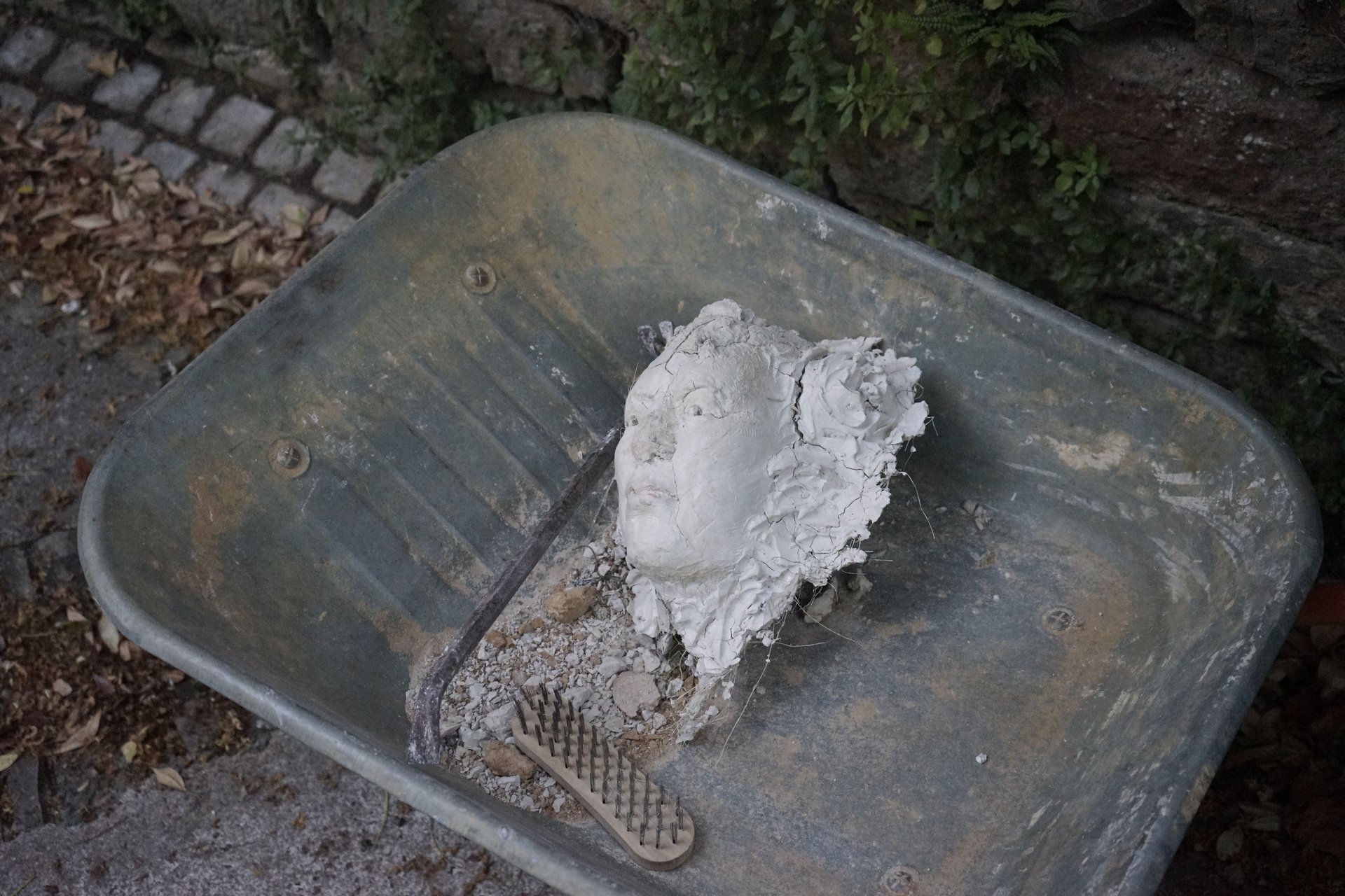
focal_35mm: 41
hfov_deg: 47.4
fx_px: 1532
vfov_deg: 32.6
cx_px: 672
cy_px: 448
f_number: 4.5
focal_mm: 41
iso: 6400
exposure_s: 1/160
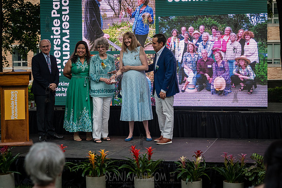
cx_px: 141
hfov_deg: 29.3
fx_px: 540
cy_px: 94
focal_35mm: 69
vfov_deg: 19.7
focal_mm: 69
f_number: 4
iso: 2500
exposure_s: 1/1250
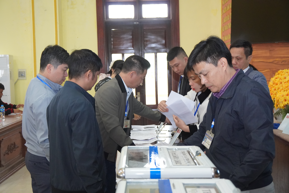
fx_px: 397
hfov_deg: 40.0
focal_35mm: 50
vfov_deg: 27.3
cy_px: 96
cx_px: 144
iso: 5000
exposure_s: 1/160
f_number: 4
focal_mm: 33
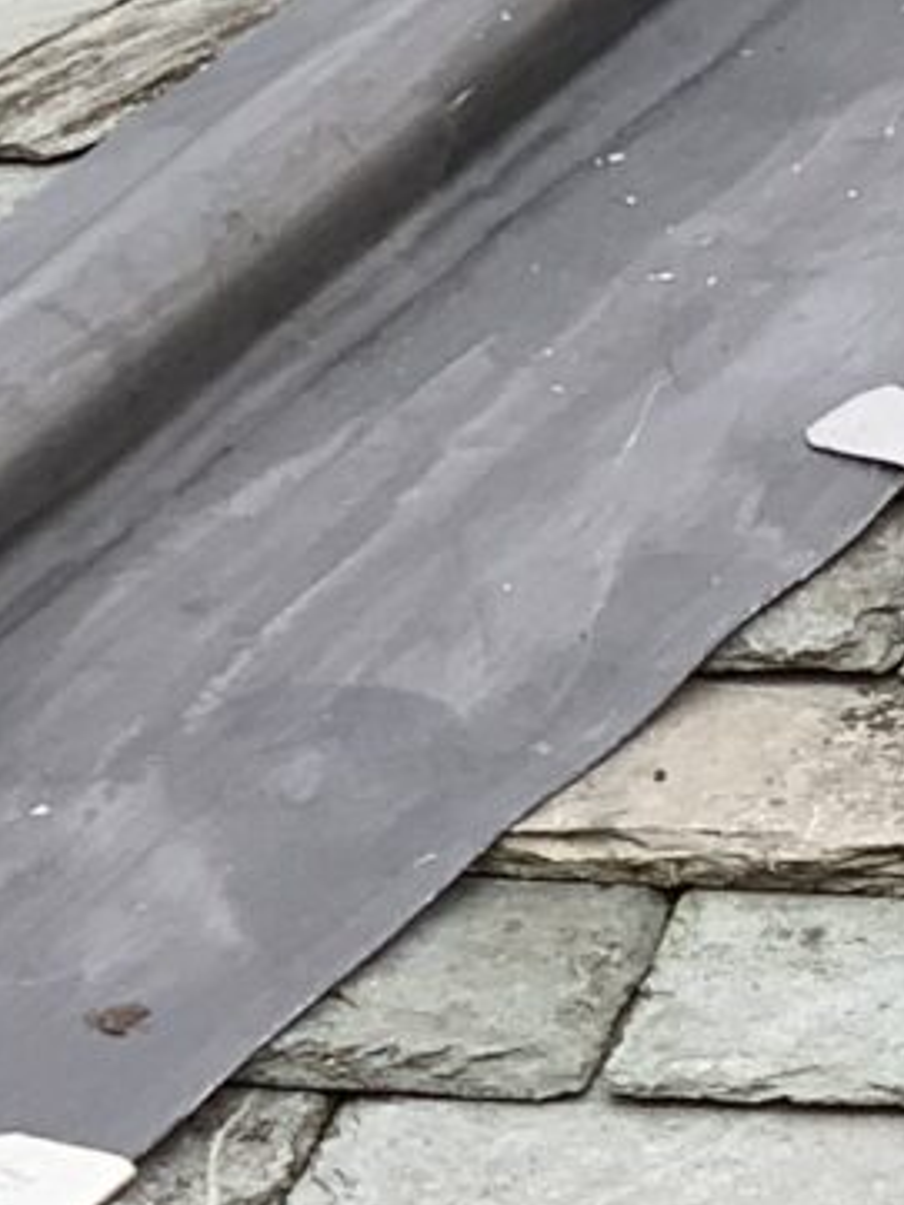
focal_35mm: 369
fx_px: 12841
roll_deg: -1.9
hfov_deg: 3.9
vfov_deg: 5.4
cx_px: 2308
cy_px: 955
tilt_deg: -7.3
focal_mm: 6
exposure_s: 1/122
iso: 16
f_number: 2.4
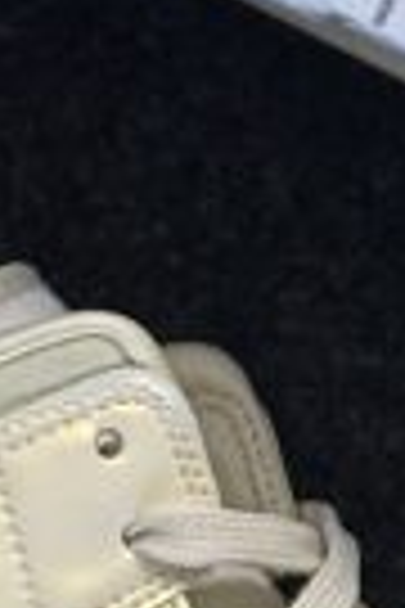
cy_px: 309
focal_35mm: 295
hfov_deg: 4.6
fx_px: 4978
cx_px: 477
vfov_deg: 7.0
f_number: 1.78
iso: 160
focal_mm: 6.86
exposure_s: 1/50
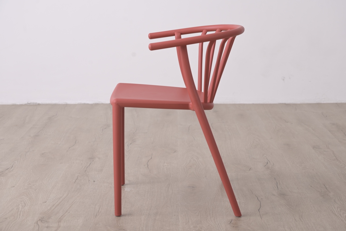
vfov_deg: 19.5
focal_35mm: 70
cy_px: 116
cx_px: 173
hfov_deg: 28.8
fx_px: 673
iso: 160
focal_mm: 70
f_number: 6.3
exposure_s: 1/100
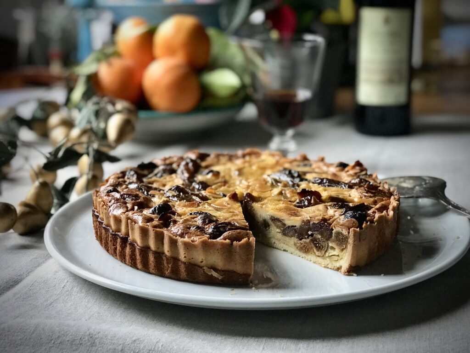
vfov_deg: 25.7
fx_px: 774
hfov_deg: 33.8
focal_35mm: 57
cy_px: 176
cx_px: 235
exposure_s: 1/50
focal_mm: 6.6
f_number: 2.8
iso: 400
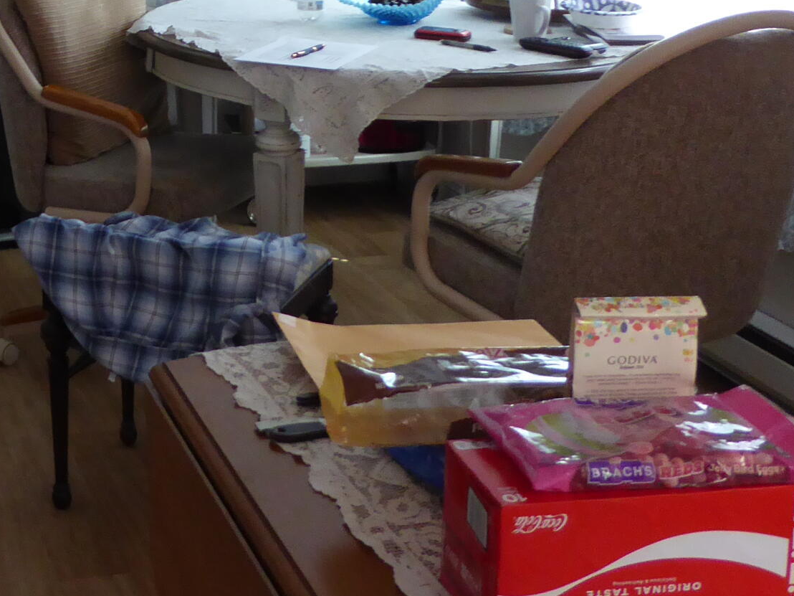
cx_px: 15
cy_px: -21
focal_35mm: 65
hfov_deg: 28.2
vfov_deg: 21.7
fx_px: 1491
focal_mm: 4.3
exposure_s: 1/60
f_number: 3.3
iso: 320
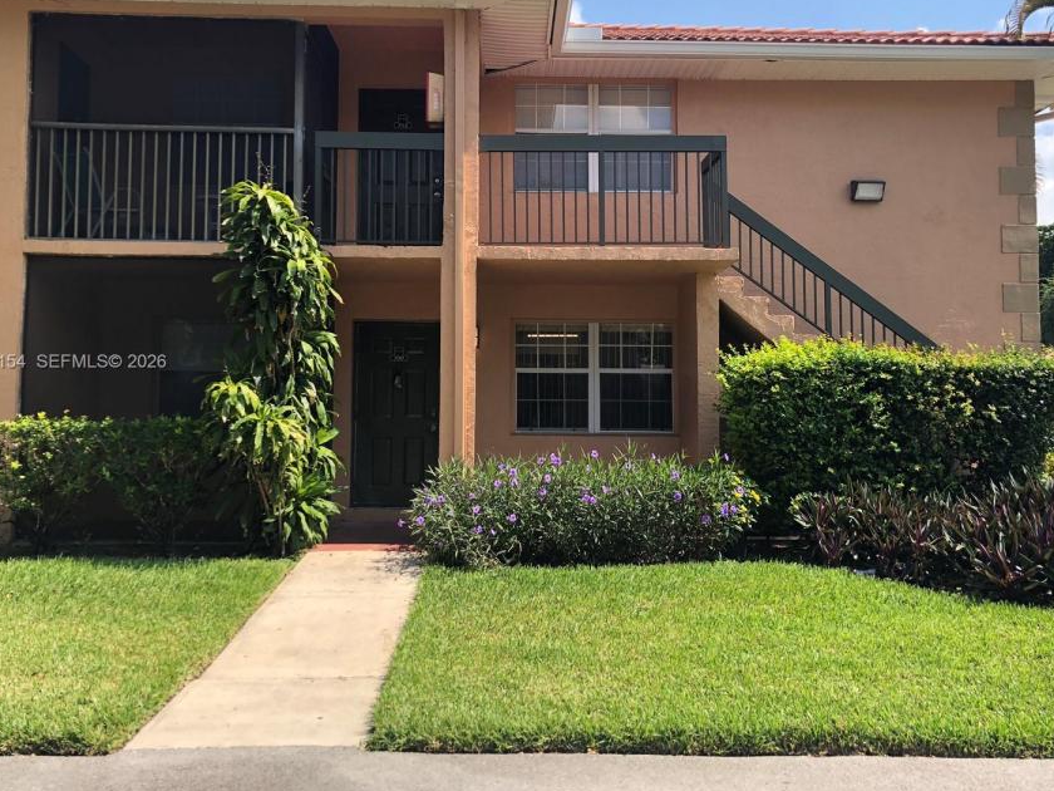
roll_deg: -0.8
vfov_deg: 44.1
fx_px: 974
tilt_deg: +4.2
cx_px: 535
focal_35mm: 32
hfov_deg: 56.8
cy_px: 363
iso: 20
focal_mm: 4
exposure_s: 1/592
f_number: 1.8
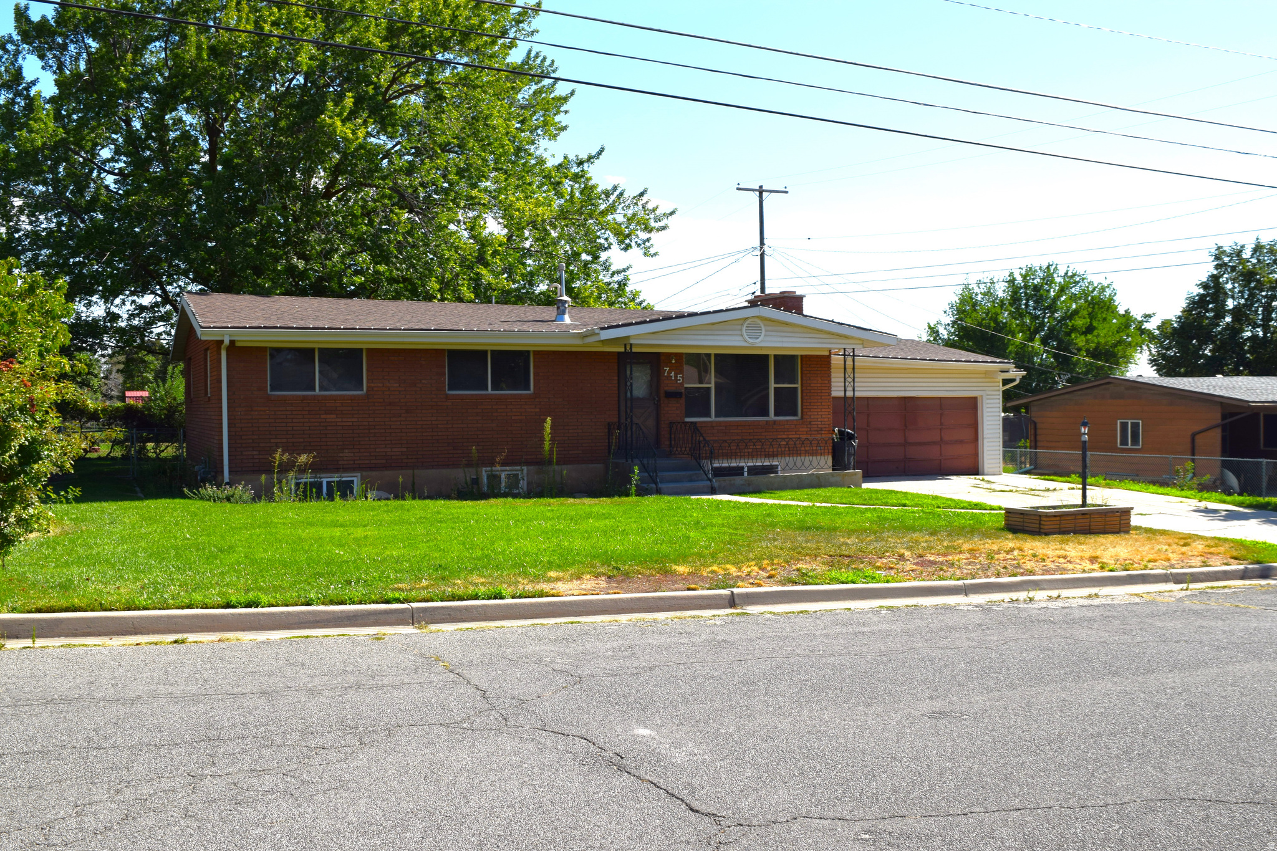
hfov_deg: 57.2
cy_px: 426
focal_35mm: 33
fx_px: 1170
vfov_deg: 40.0
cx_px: 638
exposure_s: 1/200
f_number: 11
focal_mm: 22
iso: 100
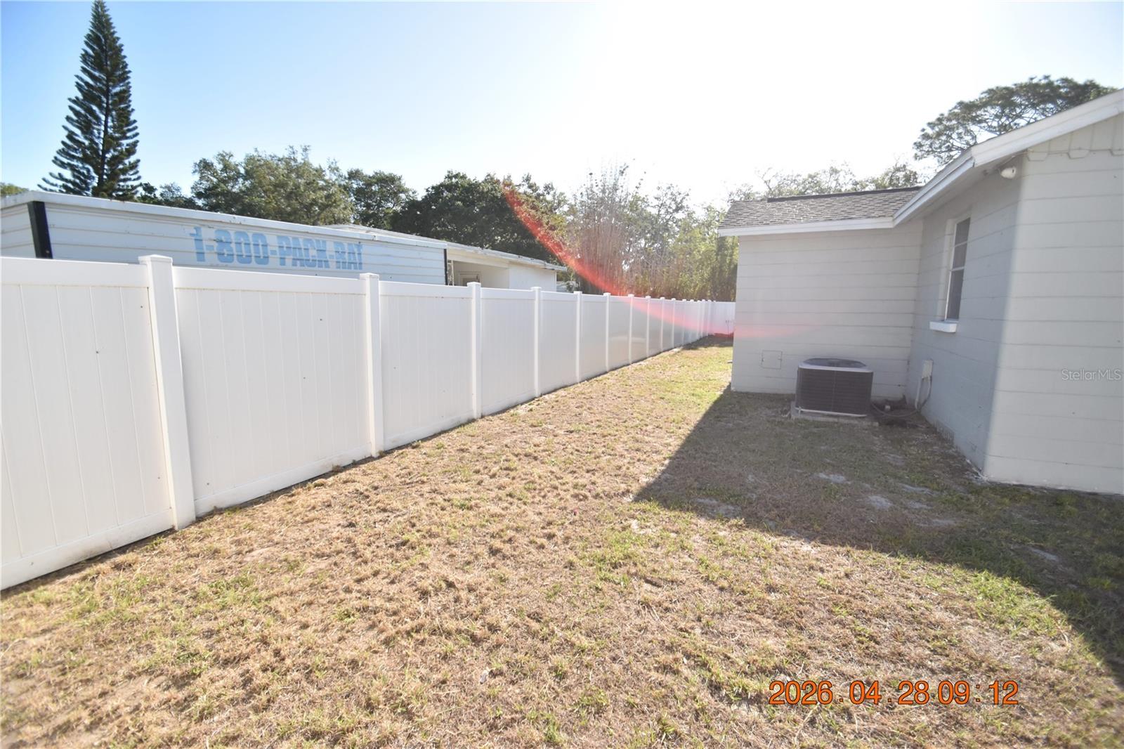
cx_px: 562
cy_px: 374
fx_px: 468
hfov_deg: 100.4
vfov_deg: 77.3
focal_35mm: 15
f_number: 3.5
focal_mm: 10
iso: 800
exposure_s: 1/4000
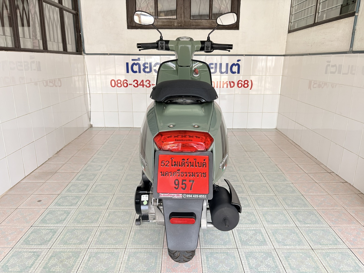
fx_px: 273
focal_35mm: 26
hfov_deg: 67.3
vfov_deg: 53.1
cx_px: 182
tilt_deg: -15.7
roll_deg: +0.0
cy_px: 136
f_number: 1.6
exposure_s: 1/122
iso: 100
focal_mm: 5.96
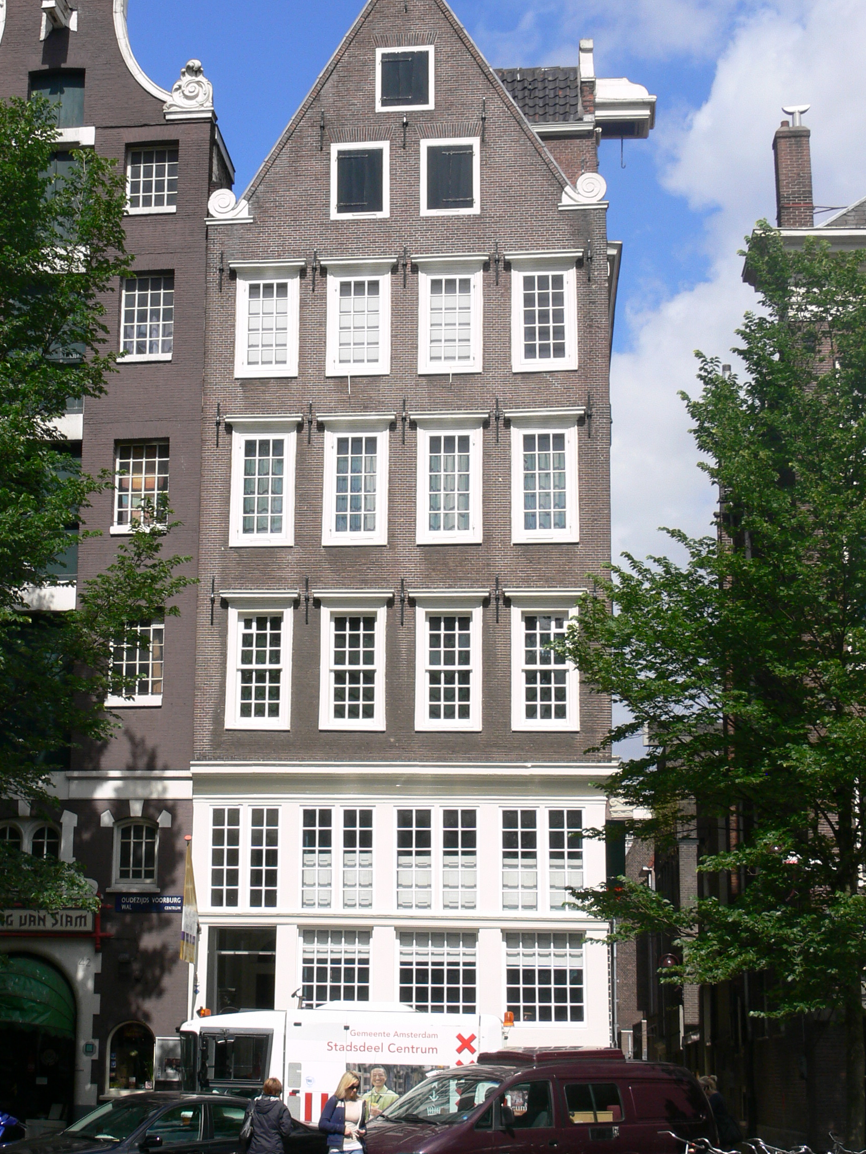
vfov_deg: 30.2
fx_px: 2135
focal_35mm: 64
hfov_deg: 22.8
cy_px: 510
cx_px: 269
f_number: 5.6
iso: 80
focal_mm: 9.2
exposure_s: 1/400
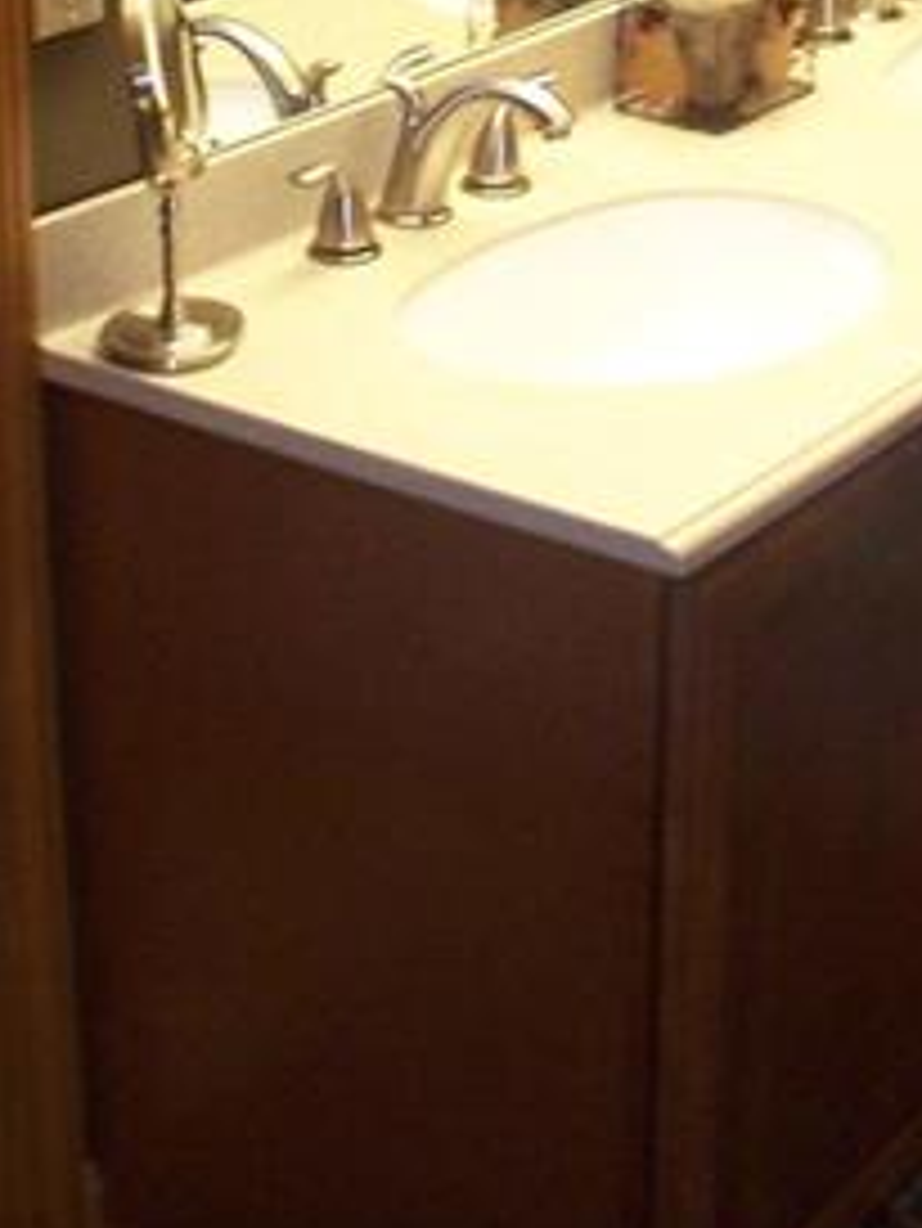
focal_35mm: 107
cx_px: 715
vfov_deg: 17.5
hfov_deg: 13.8
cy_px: -229
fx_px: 3797
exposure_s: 1/6
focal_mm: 6.3
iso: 140
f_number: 2.8
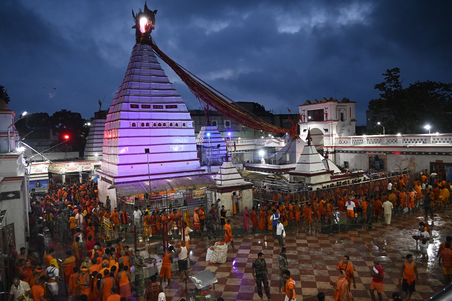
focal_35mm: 27
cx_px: 226
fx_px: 339
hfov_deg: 67.4
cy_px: 150
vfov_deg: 47.9
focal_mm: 18
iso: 2800
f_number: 3.5
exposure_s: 1/125
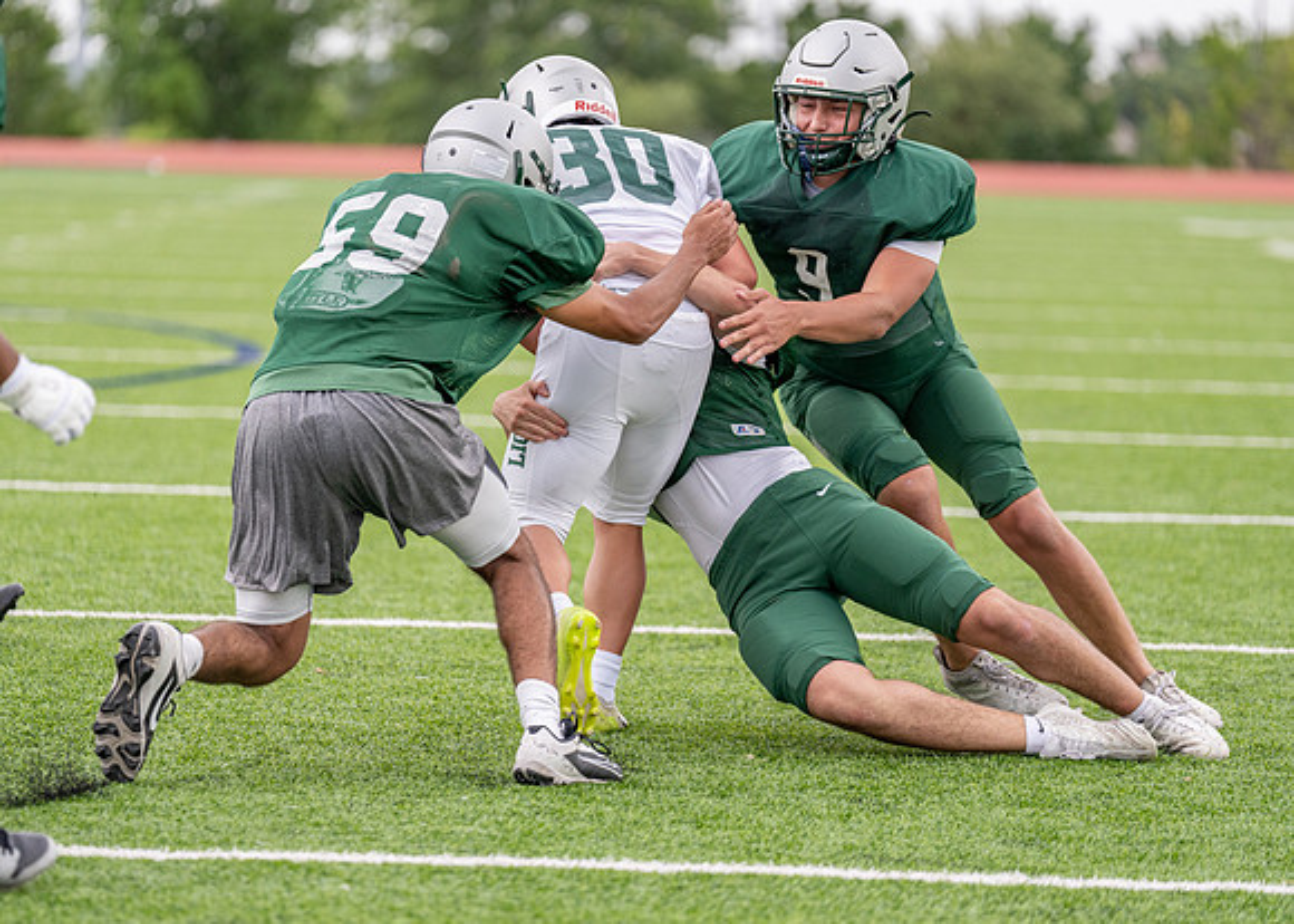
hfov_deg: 11.9
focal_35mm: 168
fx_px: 6183
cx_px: 599
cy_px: 462
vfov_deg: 8.5
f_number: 2.8
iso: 500
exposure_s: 1/3200
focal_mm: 160
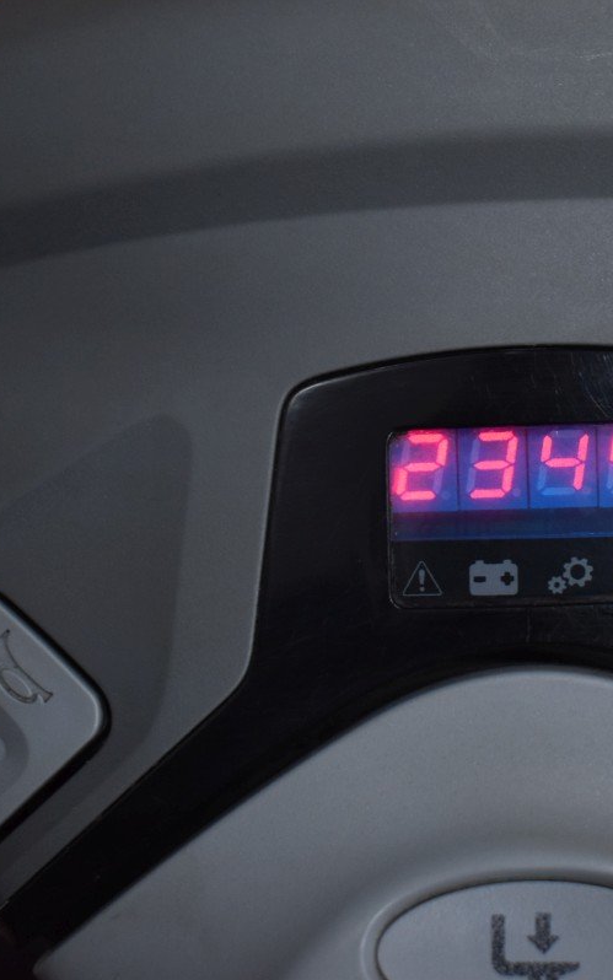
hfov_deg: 18.6
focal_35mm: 69
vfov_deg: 29.8
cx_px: 525
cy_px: 490
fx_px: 1844
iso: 1000
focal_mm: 30
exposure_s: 1/60
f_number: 4.2
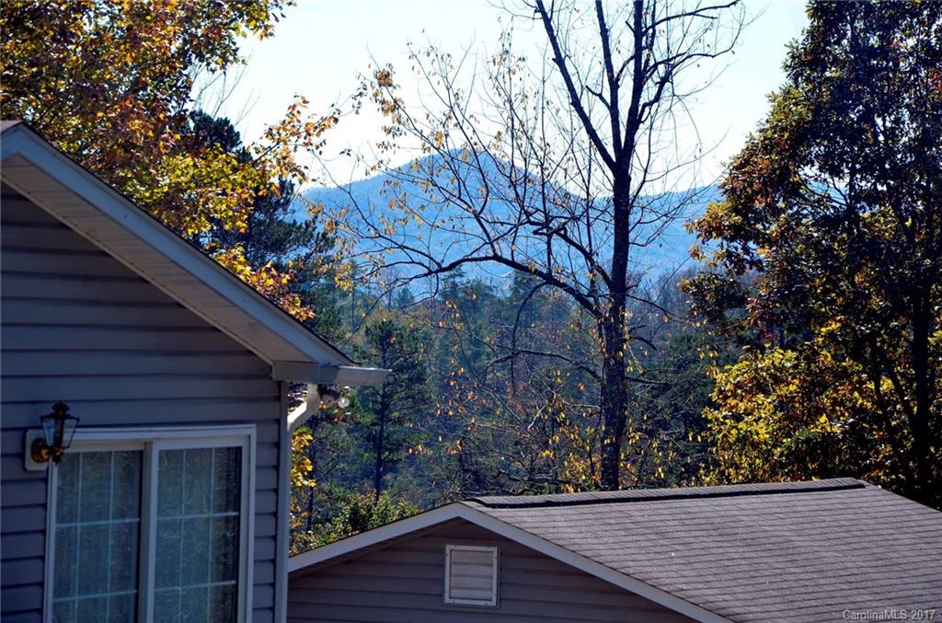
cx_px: 471
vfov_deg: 9.3
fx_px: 3836
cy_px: 312
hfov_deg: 14.0
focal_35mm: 147
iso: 125
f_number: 7.1
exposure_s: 1/200
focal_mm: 98
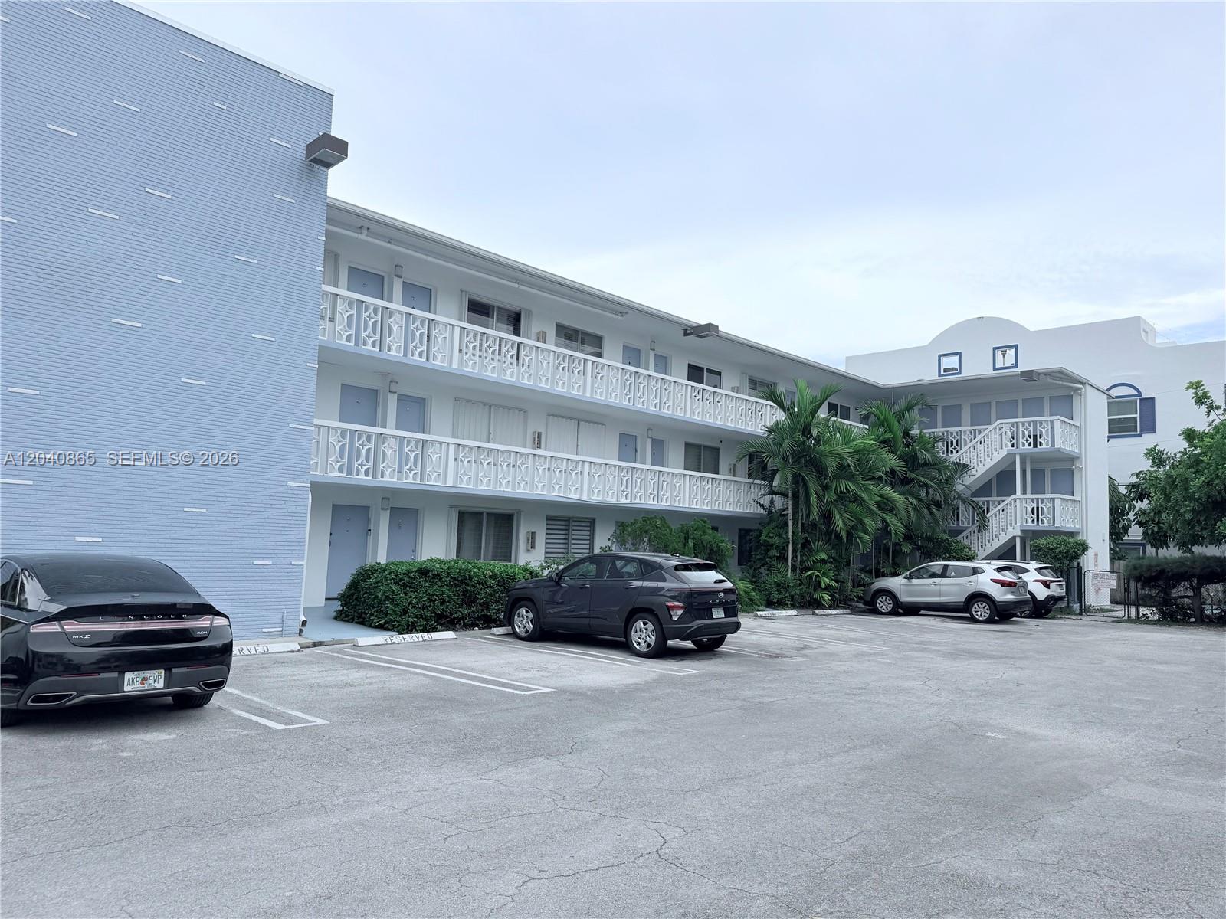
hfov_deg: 71.6
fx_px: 850
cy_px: 460
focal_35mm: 24
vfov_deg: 56.8
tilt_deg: +4.3
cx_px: 613
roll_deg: -1.0
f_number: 1.78
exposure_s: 1/2907
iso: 80
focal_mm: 6.76
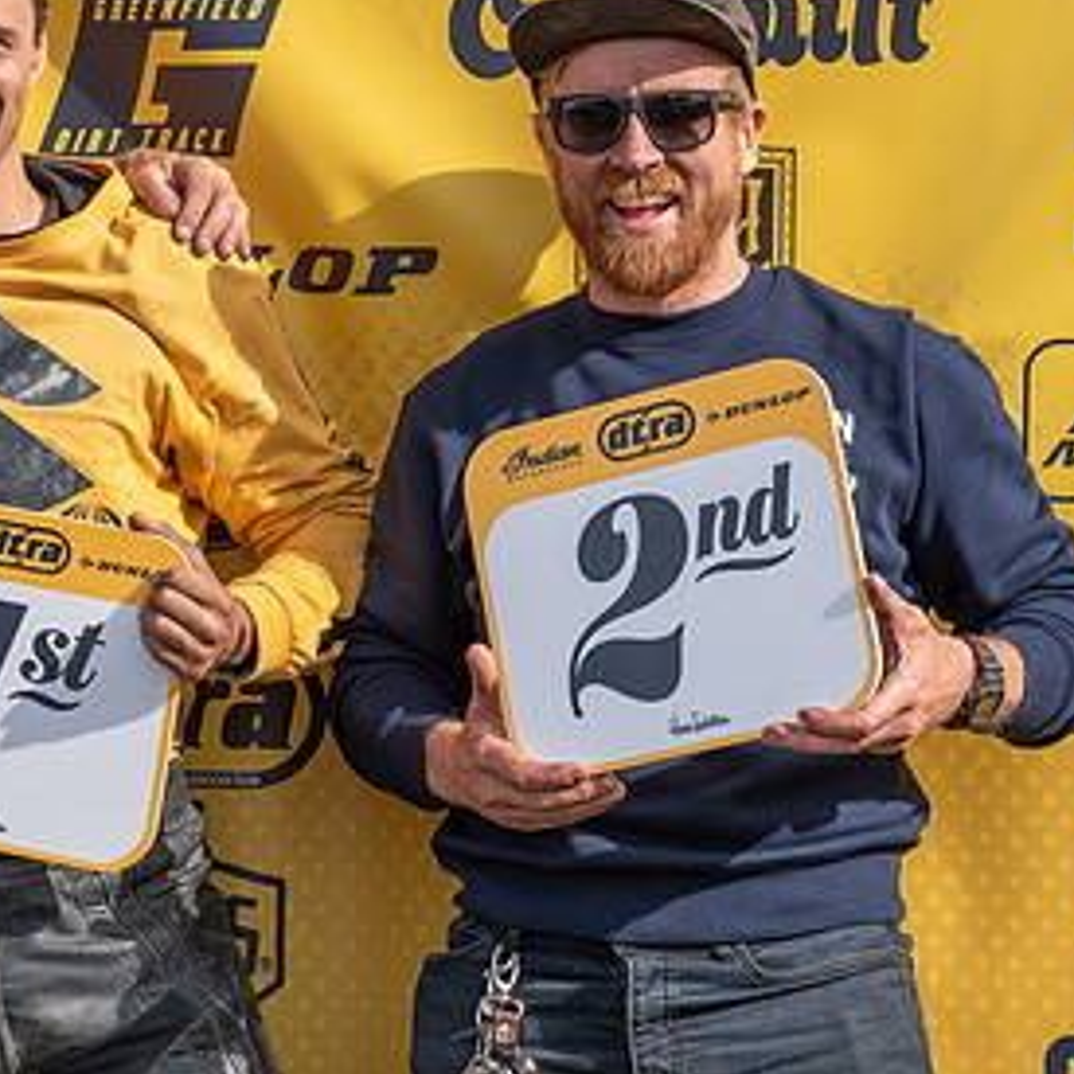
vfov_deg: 15.7
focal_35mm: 111
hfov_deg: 15.5
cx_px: 113
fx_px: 3896
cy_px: 588
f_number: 5.6
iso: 200
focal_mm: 62
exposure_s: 1/400
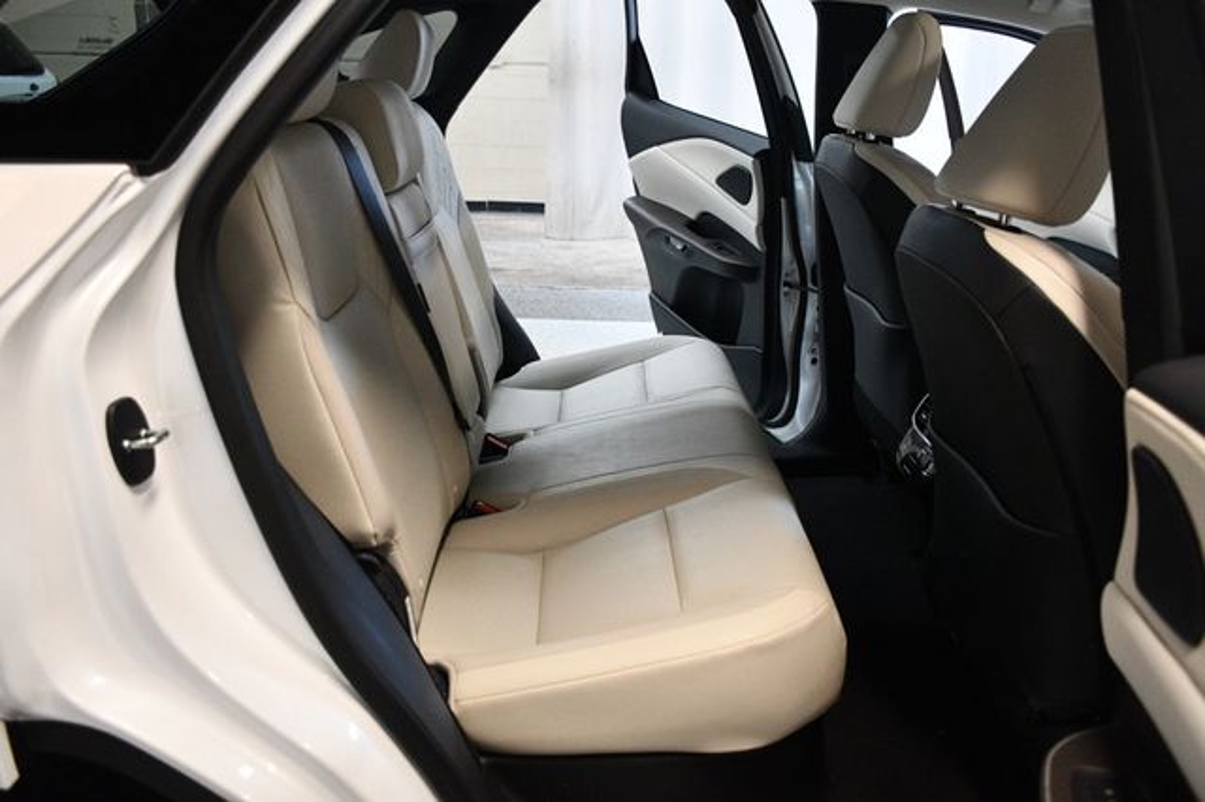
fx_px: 1004
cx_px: 602
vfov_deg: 43.6
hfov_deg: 62.0
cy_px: 401
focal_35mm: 30
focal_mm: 20
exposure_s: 1/125
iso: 2200
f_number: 3.5
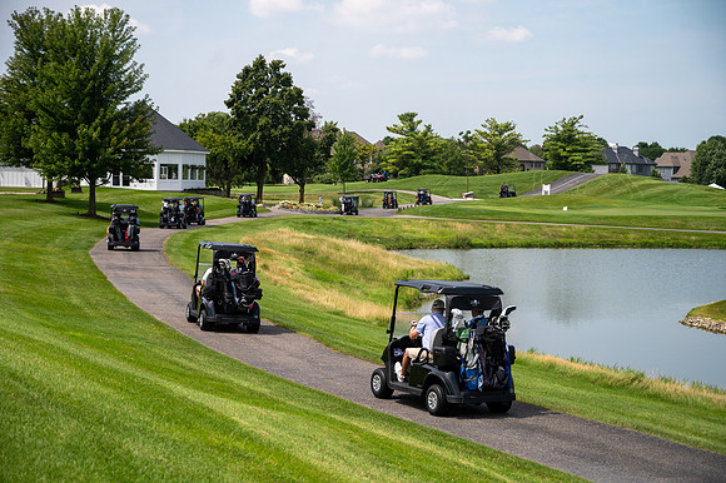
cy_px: 242
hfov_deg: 28.9
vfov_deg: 19.4
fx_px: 1411
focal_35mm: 70
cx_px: 363
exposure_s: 1/2000
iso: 250
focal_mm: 70
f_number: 5
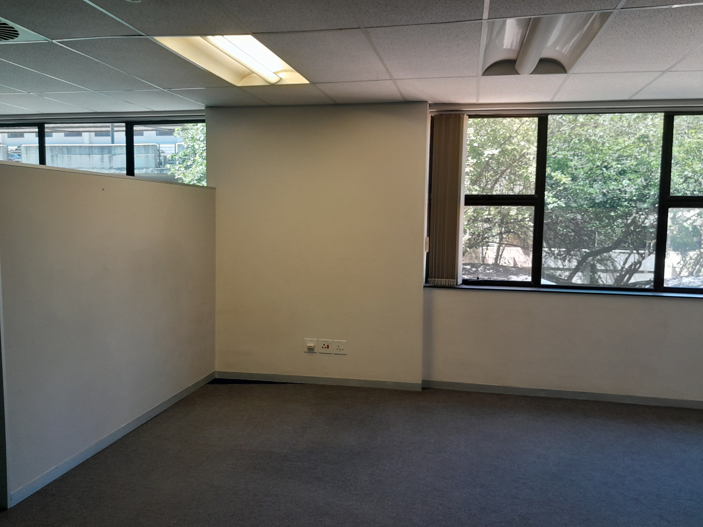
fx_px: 548
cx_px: 352
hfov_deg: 65.3
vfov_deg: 51.4
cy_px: 264
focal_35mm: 27
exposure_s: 1/50
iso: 200
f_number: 1.8
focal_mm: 4
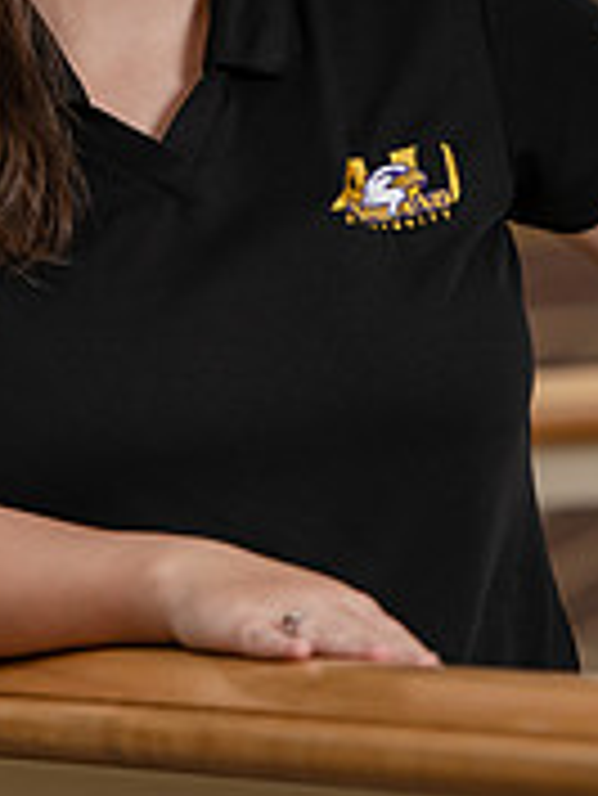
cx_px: 166
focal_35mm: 425
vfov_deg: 4.7
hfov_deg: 3.5
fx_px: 9778
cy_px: -52
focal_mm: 135
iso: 400
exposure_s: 1/160
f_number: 3.2
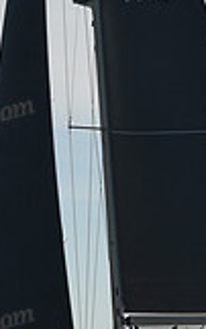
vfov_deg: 8.1
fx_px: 2302
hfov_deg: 5.1
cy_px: 2
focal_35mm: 257
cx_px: 140
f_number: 9
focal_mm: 70
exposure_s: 1/640
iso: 250
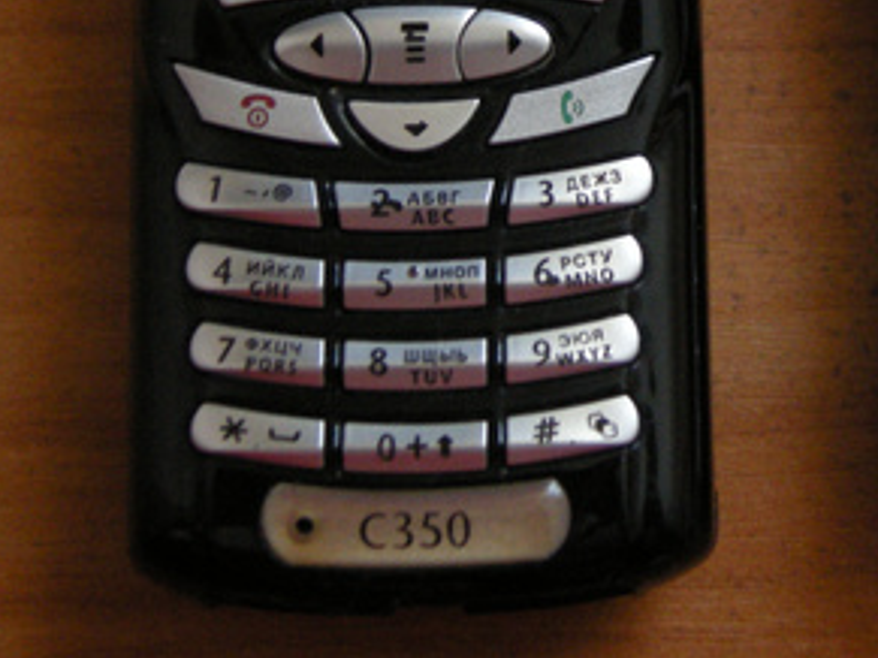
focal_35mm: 113
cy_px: -41
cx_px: 824
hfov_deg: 17.1
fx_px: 2865
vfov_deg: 12.9
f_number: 3.1
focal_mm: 10.1
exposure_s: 1/59.7
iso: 234
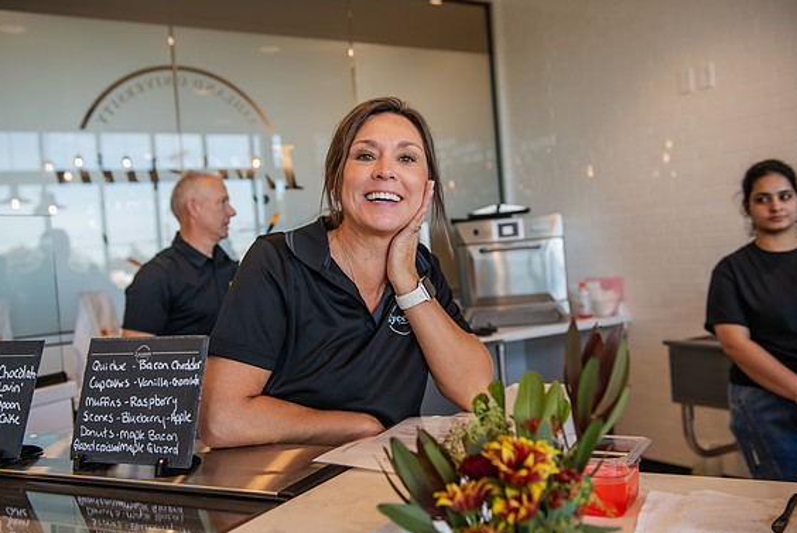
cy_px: 262
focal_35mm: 37
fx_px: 820
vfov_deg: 36.0
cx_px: 390
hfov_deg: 51.8
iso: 800
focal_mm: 36
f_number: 3.5
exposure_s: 1/250
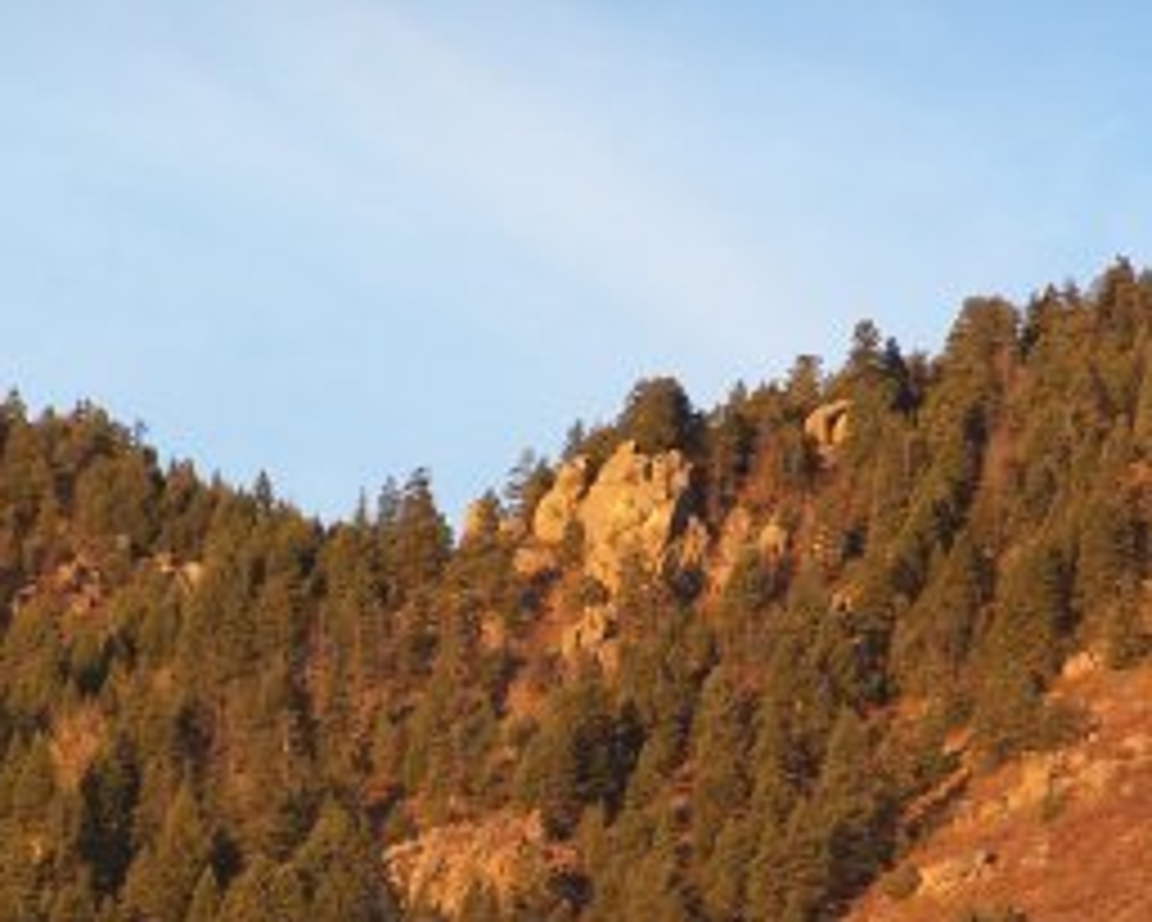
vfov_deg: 5.0
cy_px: 724
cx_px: 468
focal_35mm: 311
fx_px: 10608
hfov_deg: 6.2
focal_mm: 31.3
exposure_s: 1/100
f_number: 3.2
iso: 80
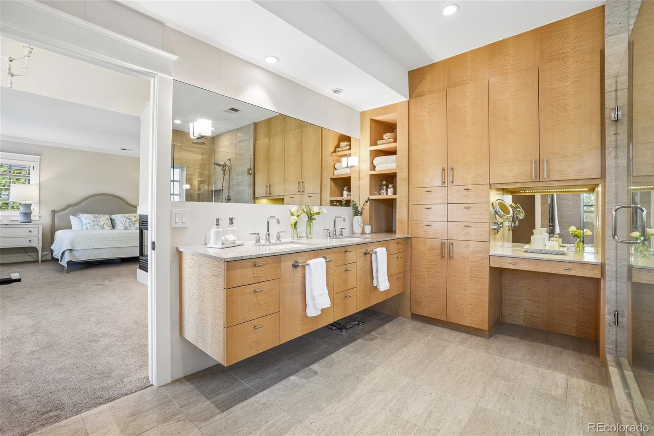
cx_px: 327
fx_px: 272
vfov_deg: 77.3
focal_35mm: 15
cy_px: 218
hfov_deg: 100.4
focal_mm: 10
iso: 400
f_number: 8
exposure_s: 1/13
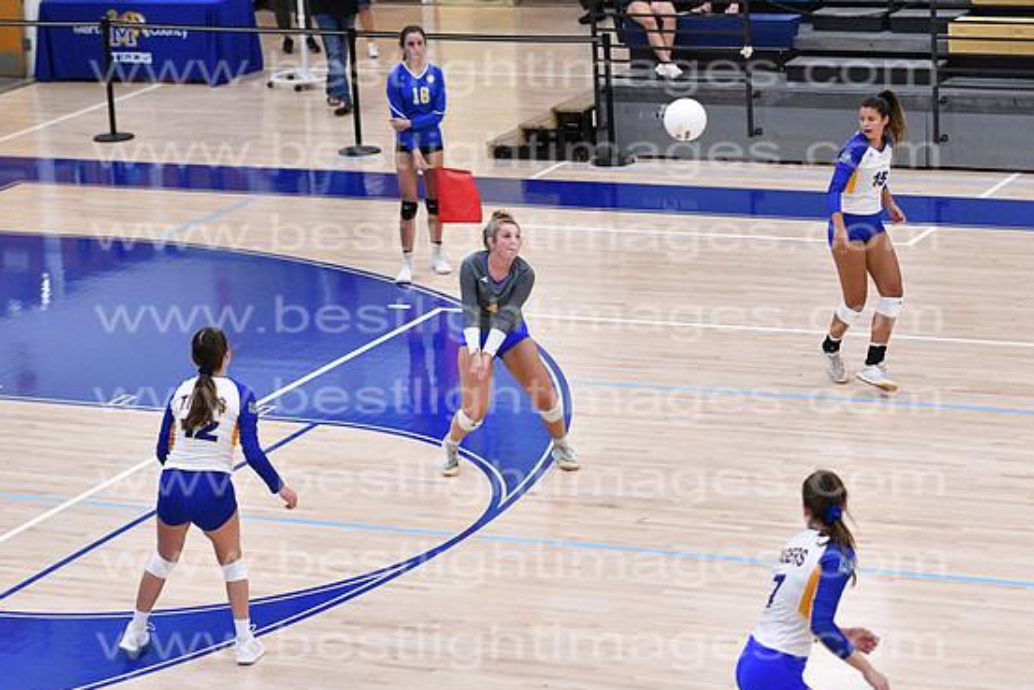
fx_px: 3706
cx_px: 522
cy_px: 360
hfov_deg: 15.9
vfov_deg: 10.6
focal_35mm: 129
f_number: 3.2
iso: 6400
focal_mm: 82
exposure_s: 1/1000
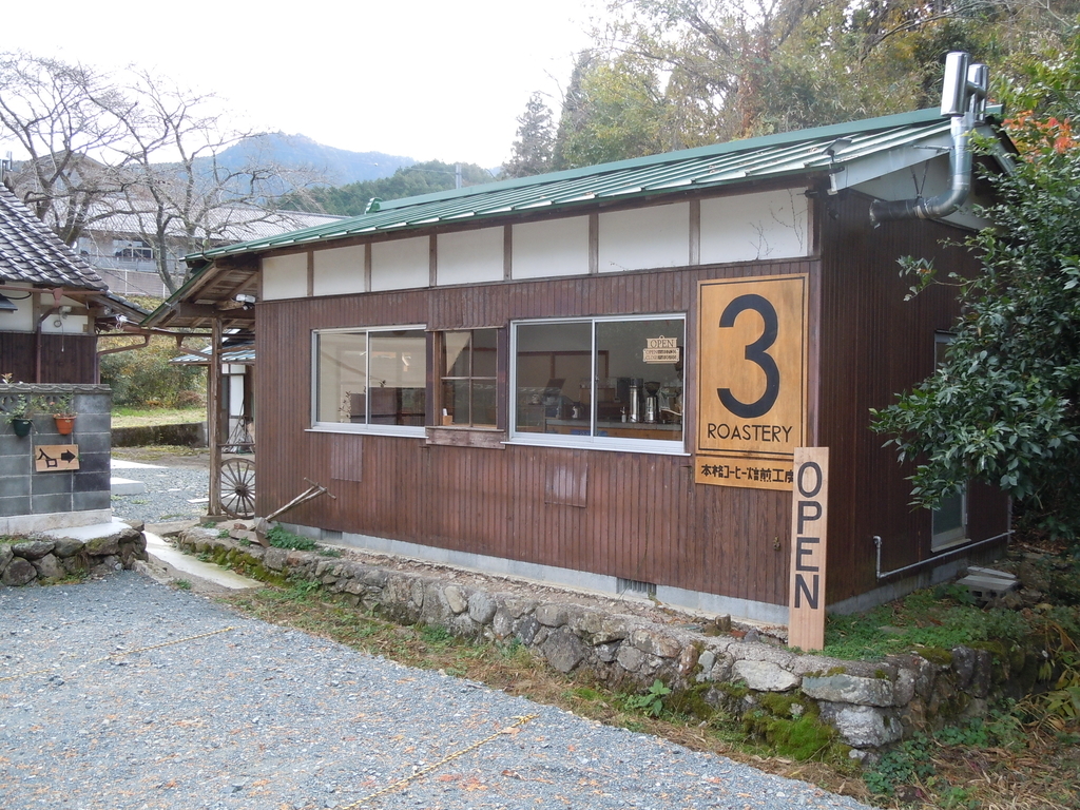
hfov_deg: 55.4
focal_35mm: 33
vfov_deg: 42.9
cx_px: 540
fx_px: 1030
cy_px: 405
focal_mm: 5.9
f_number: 4
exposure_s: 1/125
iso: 160
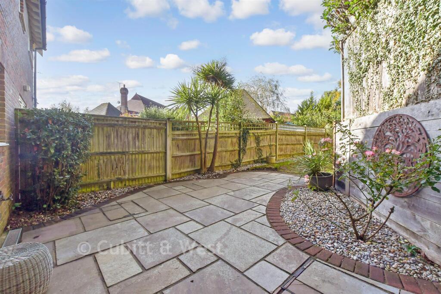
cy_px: 147
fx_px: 184
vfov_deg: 77.3
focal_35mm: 15
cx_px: 220
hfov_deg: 100.4
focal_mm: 10
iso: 400
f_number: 8
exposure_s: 1/500
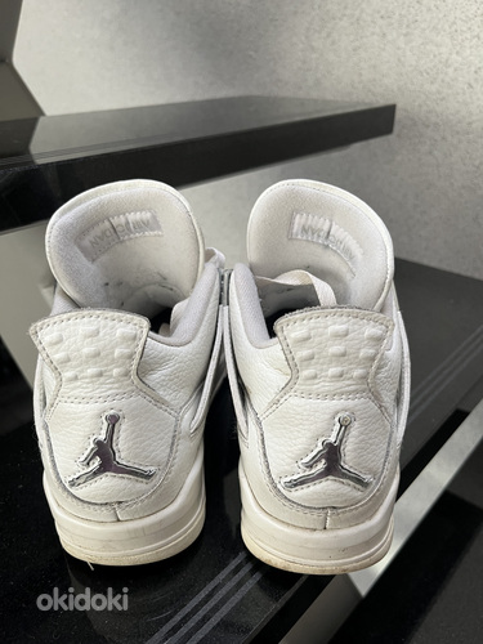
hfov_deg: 53.1
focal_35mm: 26
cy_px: 322
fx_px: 484
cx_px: 242
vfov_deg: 67.3
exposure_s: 1/90
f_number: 1.6
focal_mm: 5.1
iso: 125
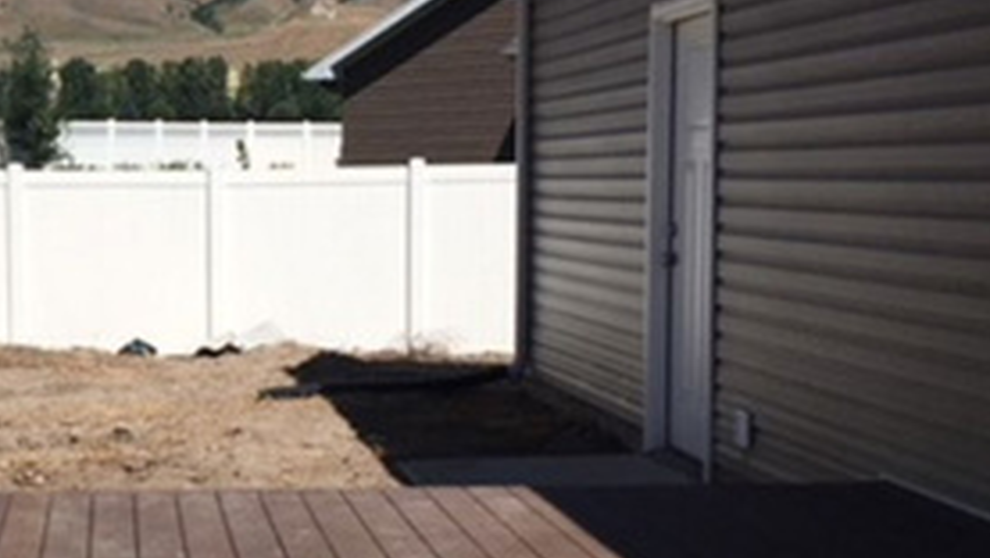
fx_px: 1917
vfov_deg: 16.5
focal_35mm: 73
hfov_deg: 27.4
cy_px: 358
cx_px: 18
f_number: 2.2
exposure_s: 1/3497
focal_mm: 4.15
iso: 25
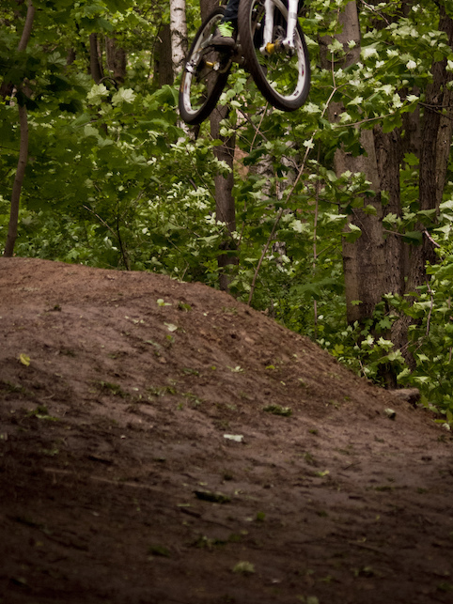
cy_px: 145
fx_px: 2810
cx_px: 239
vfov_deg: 12.2
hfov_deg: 9.2
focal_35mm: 161
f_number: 4
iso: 400
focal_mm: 70
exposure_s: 1/400
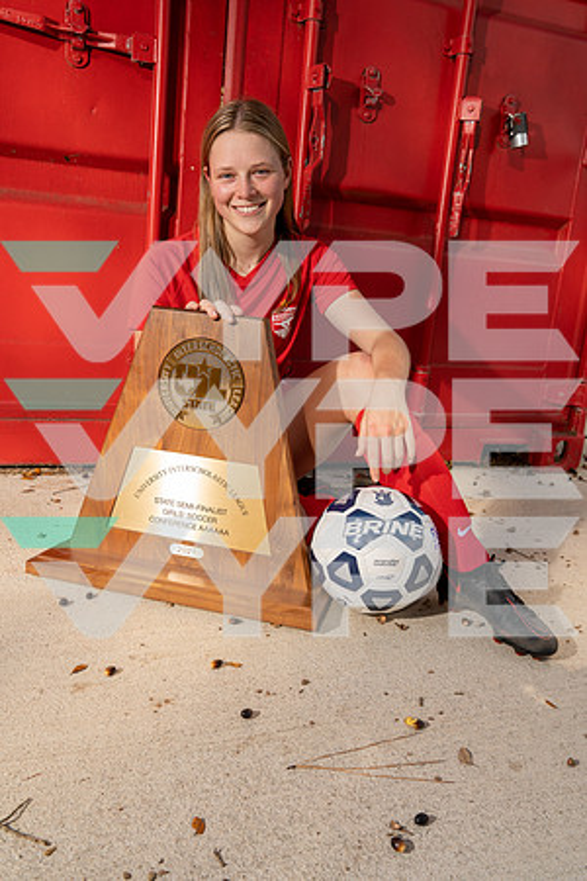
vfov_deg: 61.9
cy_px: 440
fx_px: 734
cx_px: 294
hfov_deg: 43.6
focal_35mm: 30
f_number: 8
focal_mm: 30
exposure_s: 1/250
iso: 200
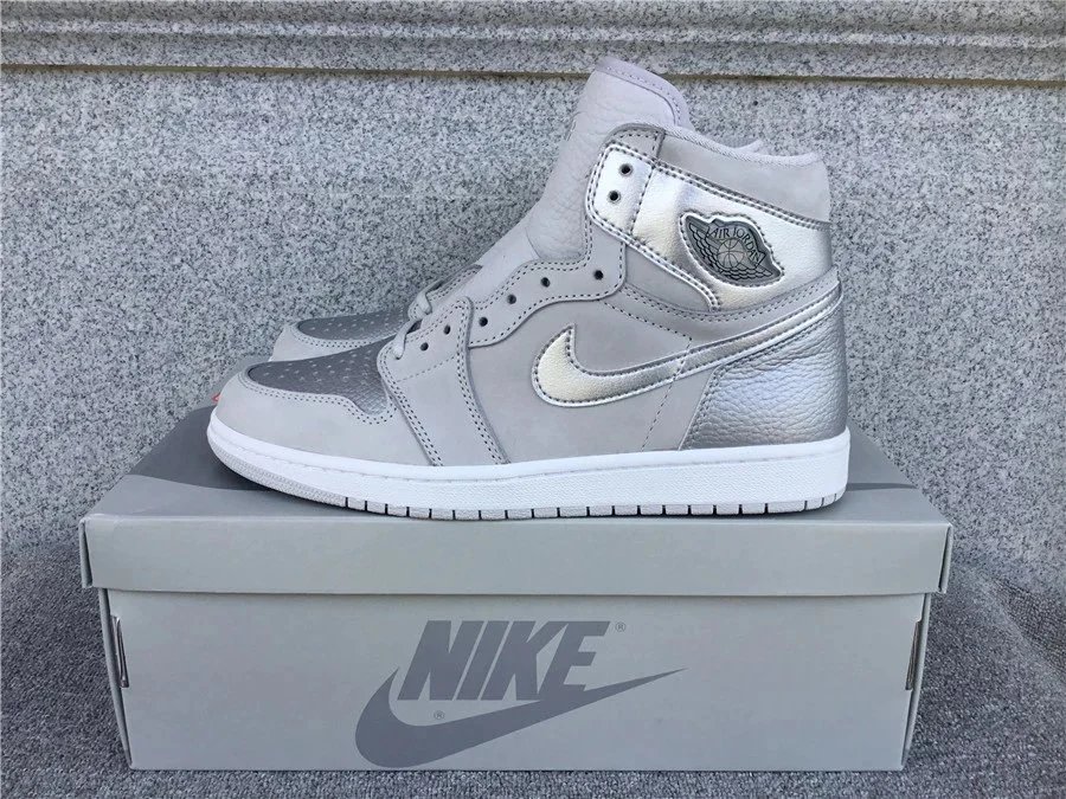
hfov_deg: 58.4
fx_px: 955
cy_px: 400
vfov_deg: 45.4
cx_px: 533
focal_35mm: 31
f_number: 2.4
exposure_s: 1/482
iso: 25
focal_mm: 3.3
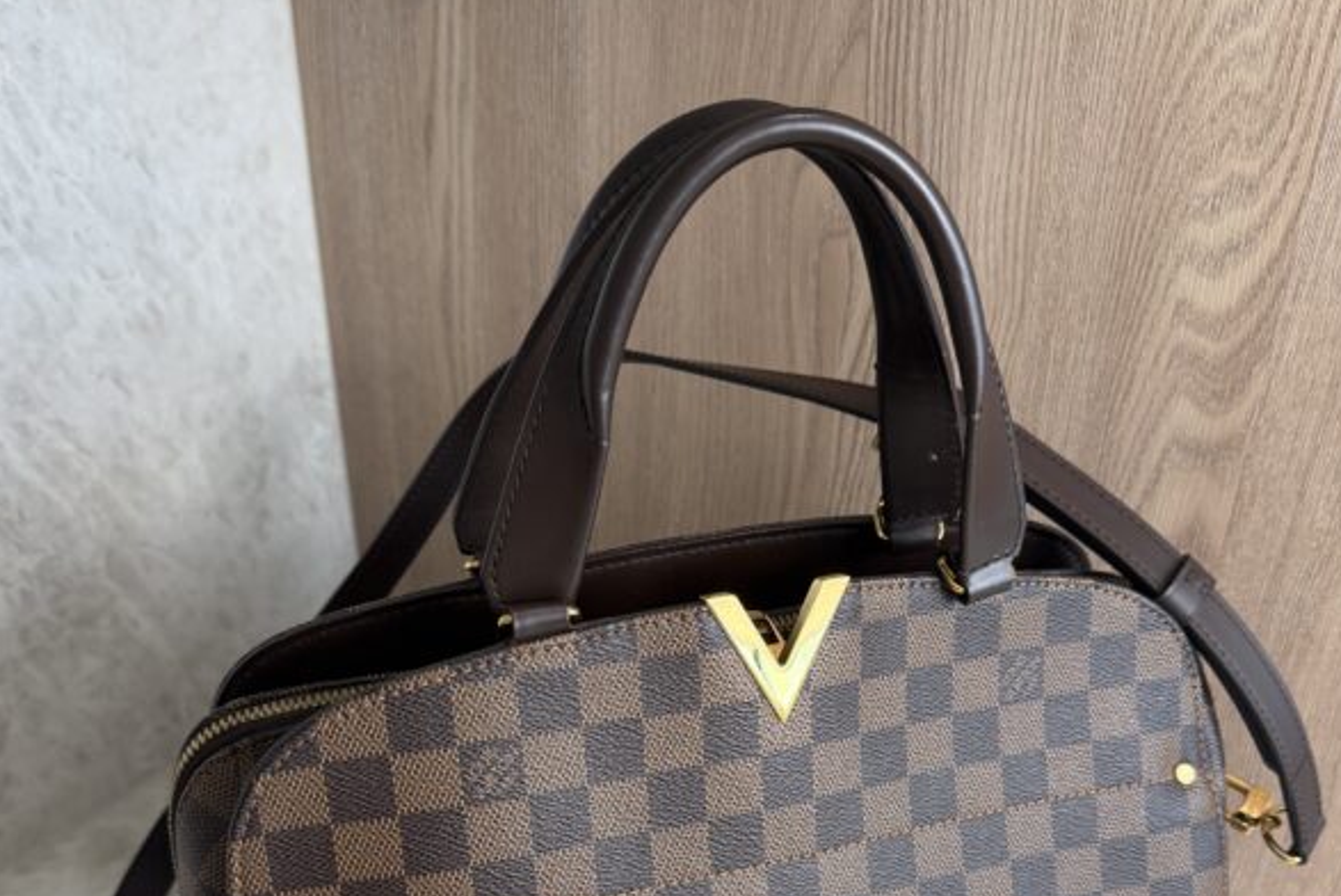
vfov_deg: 37.7
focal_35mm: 34
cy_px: 704
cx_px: 667
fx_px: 1267
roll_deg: -1.0
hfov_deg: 55.8
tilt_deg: -33.1
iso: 125
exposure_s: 1/120
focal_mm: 6.76
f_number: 1.78
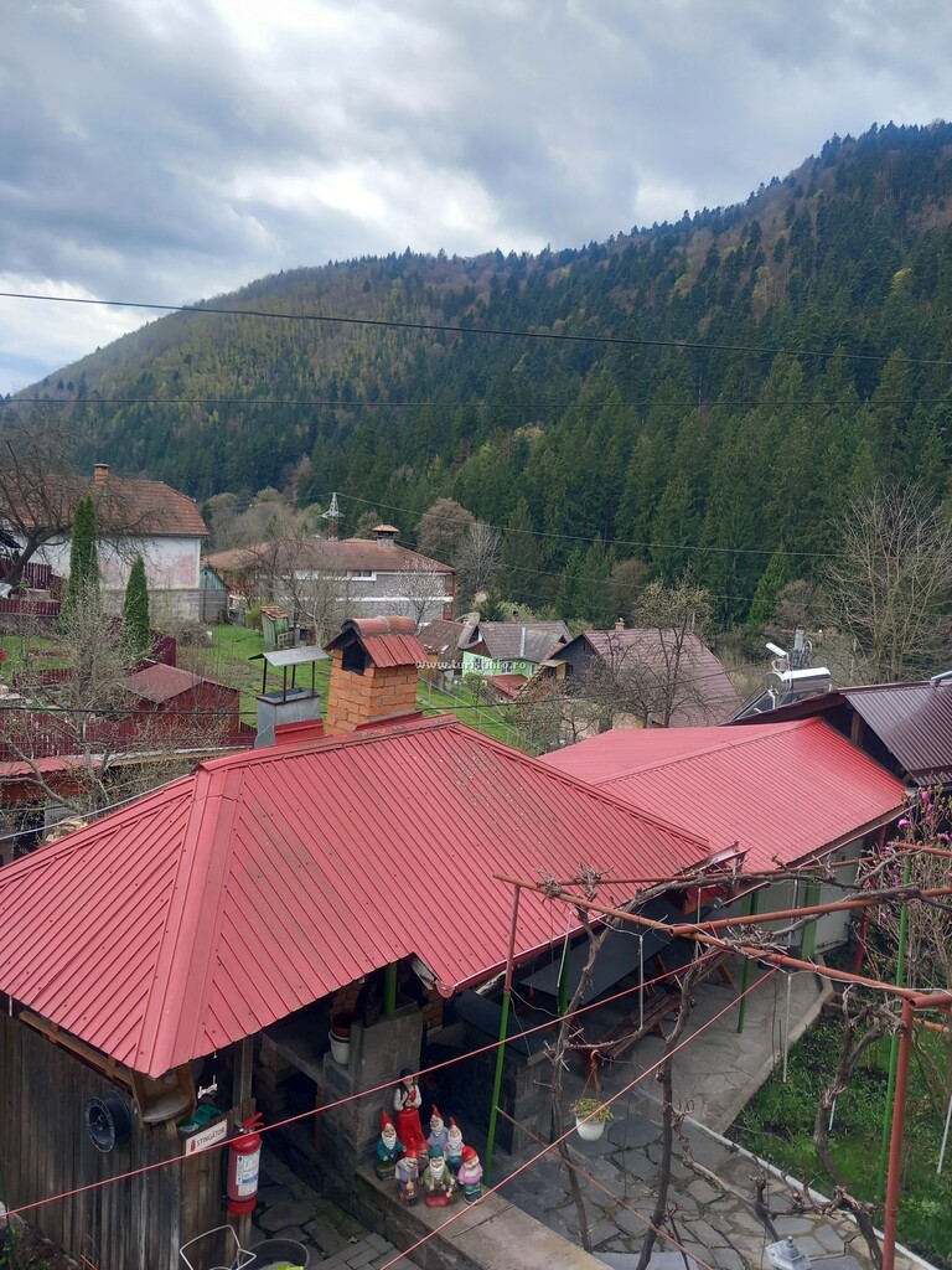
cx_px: 476
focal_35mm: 27
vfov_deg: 65.3
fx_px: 990
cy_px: 635
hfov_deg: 51.4
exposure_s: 1/128
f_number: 1.8
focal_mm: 4
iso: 20
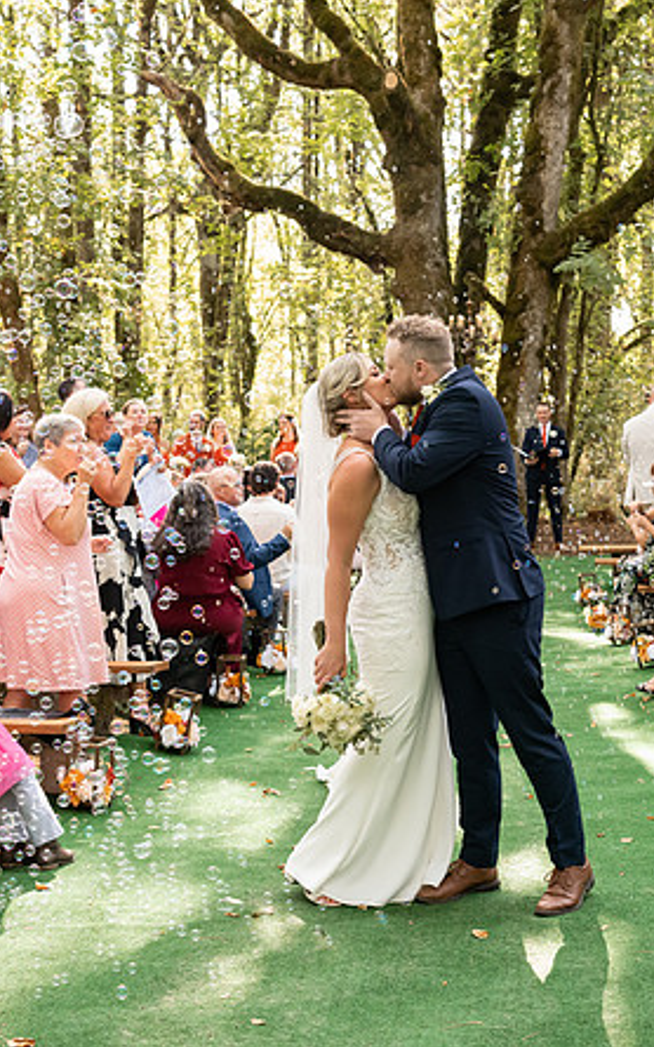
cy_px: 521
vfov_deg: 36.9
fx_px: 1569
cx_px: 409
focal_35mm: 55
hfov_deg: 23.5
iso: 2500
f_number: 4
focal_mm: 35
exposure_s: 1/400
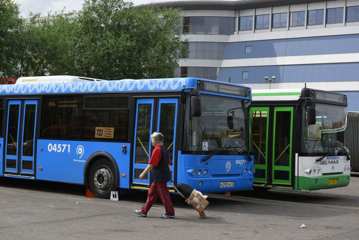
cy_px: 120
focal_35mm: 66
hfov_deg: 30.5
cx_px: 180
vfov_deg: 20.6
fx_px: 658
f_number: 6.3
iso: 250
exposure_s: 1/640
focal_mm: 66
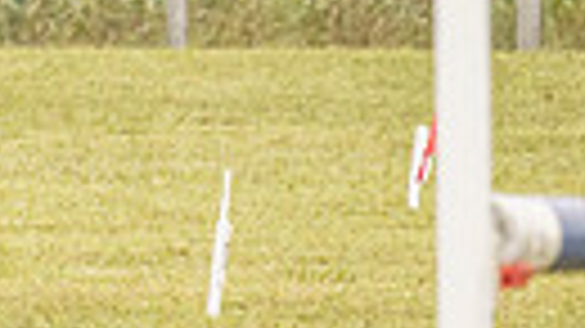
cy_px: -304
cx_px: -580
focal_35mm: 1117
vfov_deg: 1.1
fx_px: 17320
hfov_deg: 1.9
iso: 3200
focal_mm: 200
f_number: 5.6
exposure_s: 1/1600
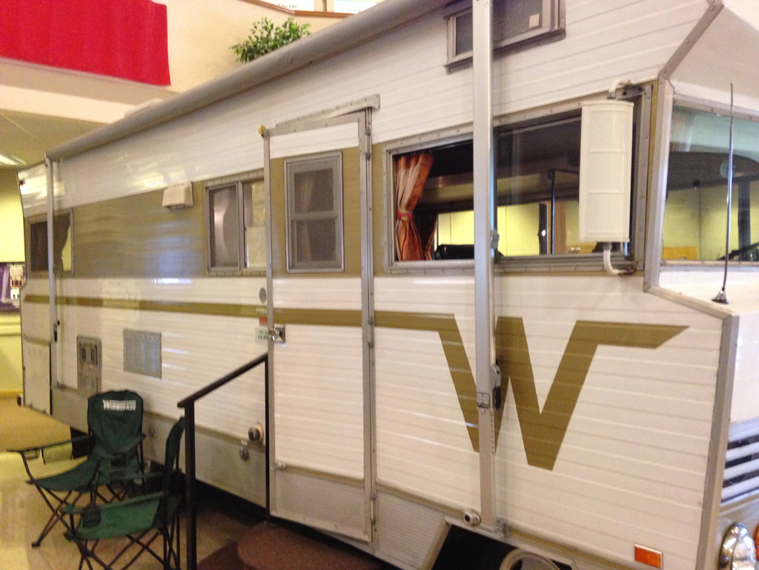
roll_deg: +1.8
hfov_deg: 55.4
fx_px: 724
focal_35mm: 33
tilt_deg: -0.8
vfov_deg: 42.9
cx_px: 380
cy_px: 285
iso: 400
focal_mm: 4.12
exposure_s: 1/15
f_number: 2.4
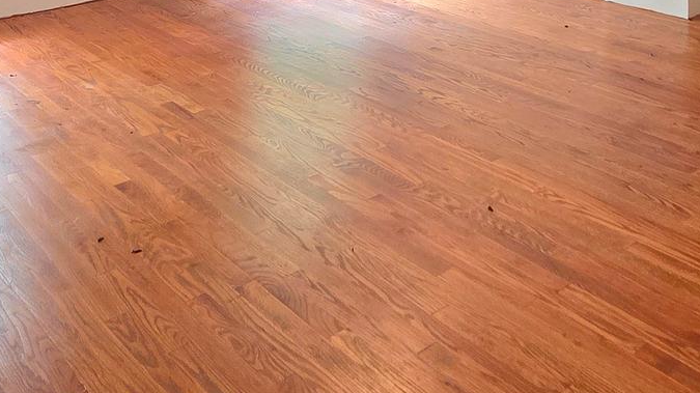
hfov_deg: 46.9
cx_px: 441
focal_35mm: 43
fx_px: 798
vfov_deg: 21.9
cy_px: -229
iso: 160
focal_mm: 2.2
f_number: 1.9
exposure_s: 1/60.2
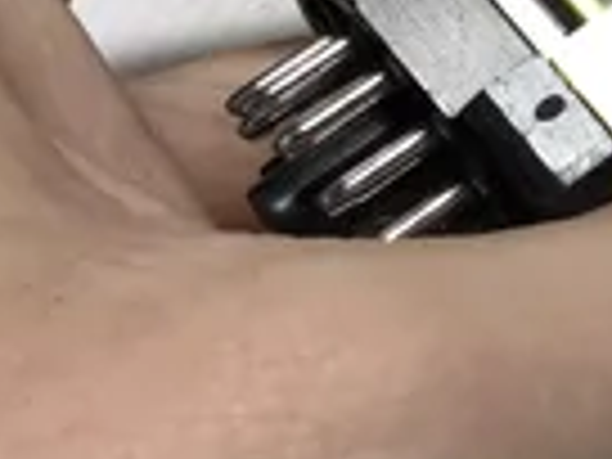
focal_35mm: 91
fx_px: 1609
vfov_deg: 15.9
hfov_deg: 19.6
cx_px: 824
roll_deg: -0.3
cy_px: 4
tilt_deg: -39.9
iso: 25
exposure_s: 1/120
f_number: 2.4
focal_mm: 3.3
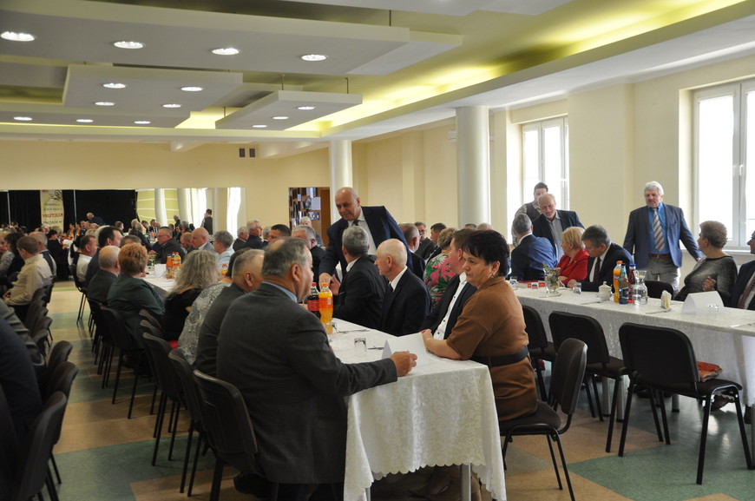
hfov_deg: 51.4
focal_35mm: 38
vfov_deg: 35.4
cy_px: 250
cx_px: 378
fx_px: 785
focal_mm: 25
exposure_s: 1/60
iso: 400
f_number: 4
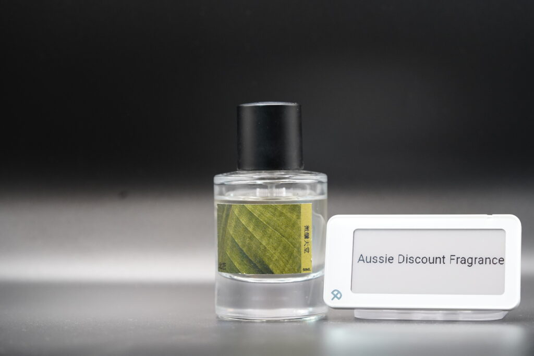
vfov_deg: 15.2
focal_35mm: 90
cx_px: 267
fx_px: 1335
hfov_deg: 22.6
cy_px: 178
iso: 3200
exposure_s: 1/100
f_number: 5
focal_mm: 90
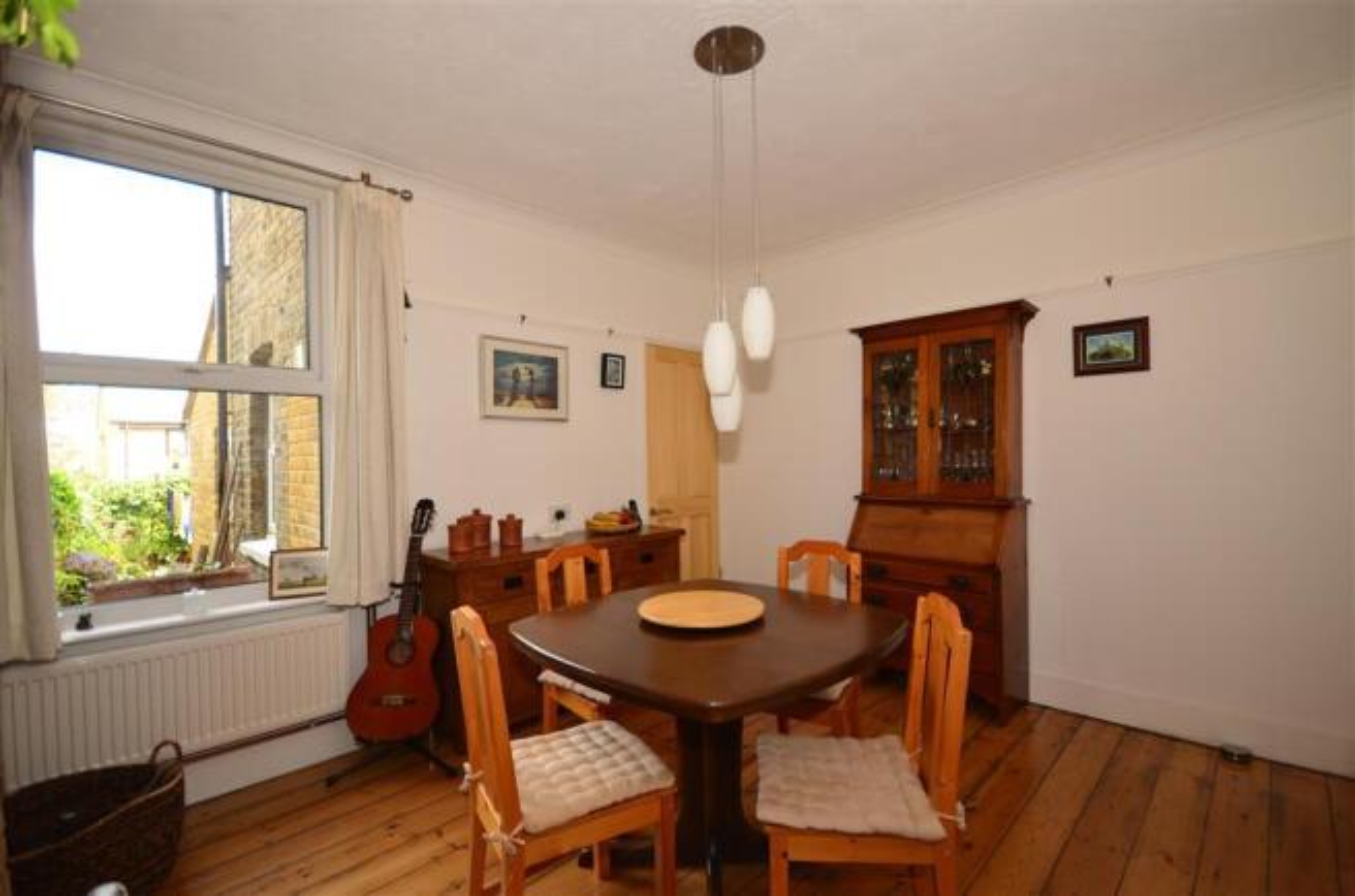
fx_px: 563
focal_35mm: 15
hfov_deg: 100.5
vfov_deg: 77.0
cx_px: 678
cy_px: 448
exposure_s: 1/40
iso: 200
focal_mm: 10
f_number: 5
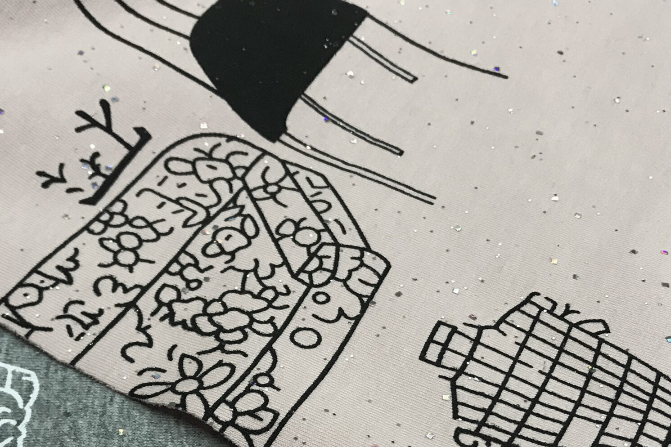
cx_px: 284
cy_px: 430
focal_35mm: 50
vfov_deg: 25.8
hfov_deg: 39.5
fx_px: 932
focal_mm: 3.99
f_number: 1.8
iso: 32
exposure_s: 1/33
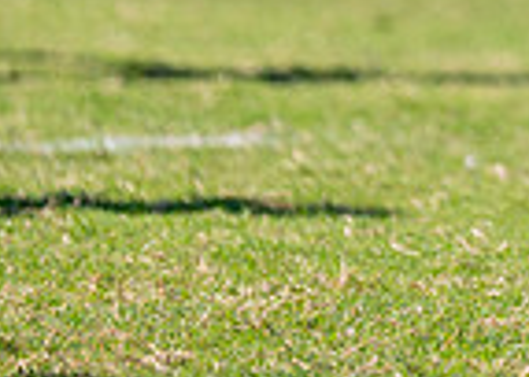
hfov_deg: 2.9
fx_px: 10572
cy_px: -369
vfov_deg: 2.0
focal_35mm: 704
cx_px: 907
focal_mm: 159
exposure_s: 1/3200
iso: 250
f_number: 2.8
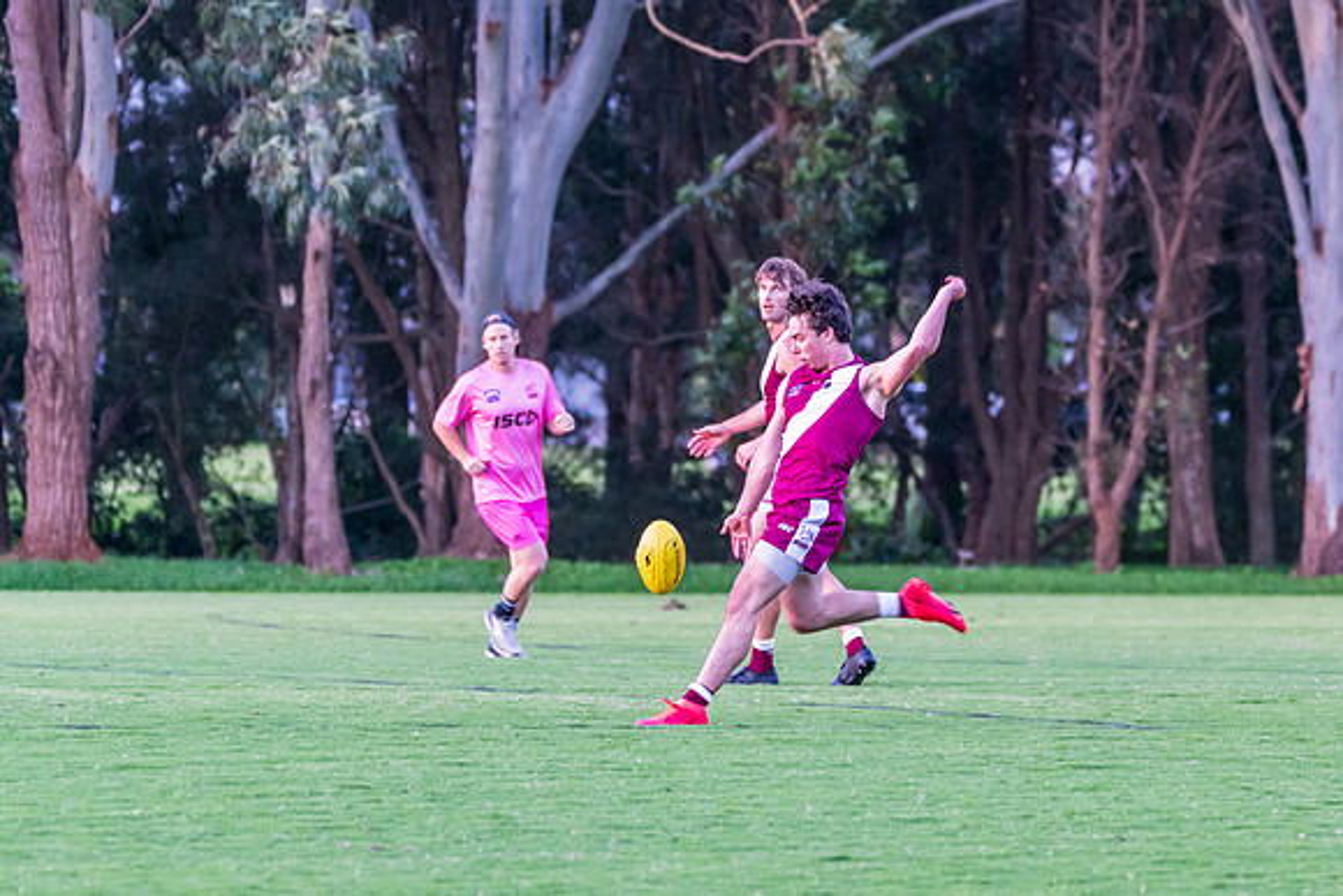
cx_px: 859
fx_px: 13462
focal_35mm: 361
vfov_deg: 3.8
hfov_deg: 5.7
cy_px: 497
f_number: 5.6
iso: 1600
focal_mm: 240
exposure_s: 1/320
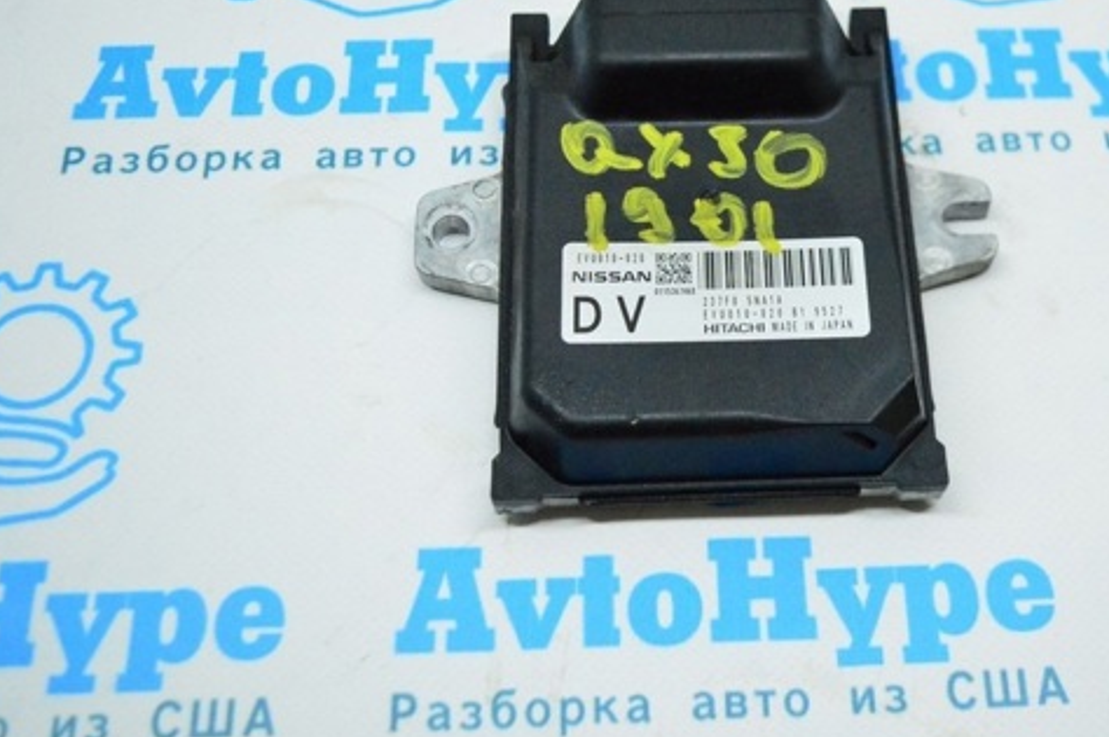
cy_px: 256
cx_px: 700
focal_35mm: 51
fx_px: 1559
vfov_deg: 26.5
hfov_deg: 38.9
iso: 6400
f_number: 4
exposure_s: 1/800
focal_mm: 25
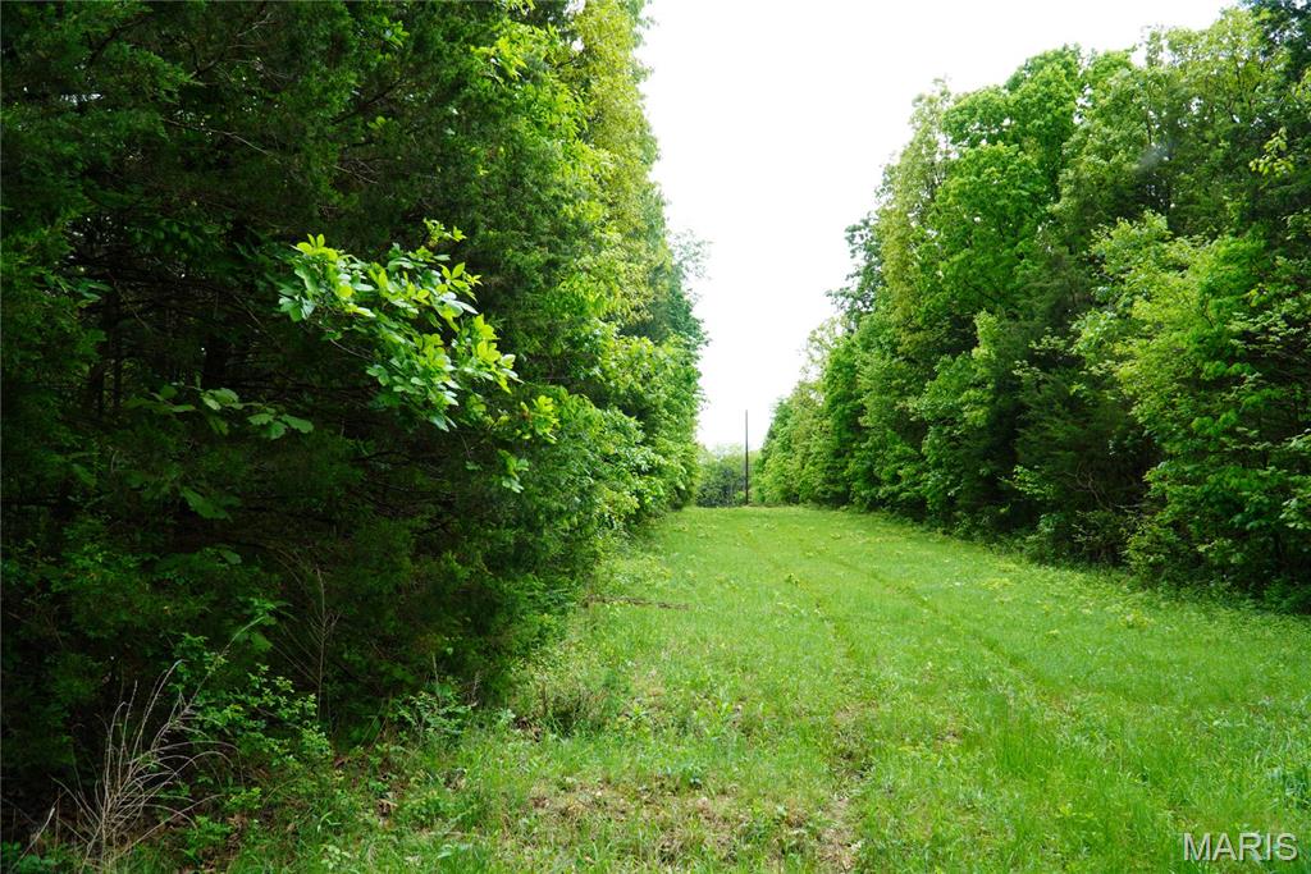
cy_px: 437
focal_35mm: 27
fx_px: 983
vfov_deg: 47.9
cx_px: 656
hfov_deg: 67.4
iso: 100
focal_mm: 18
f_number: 6.3
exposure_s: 1/100
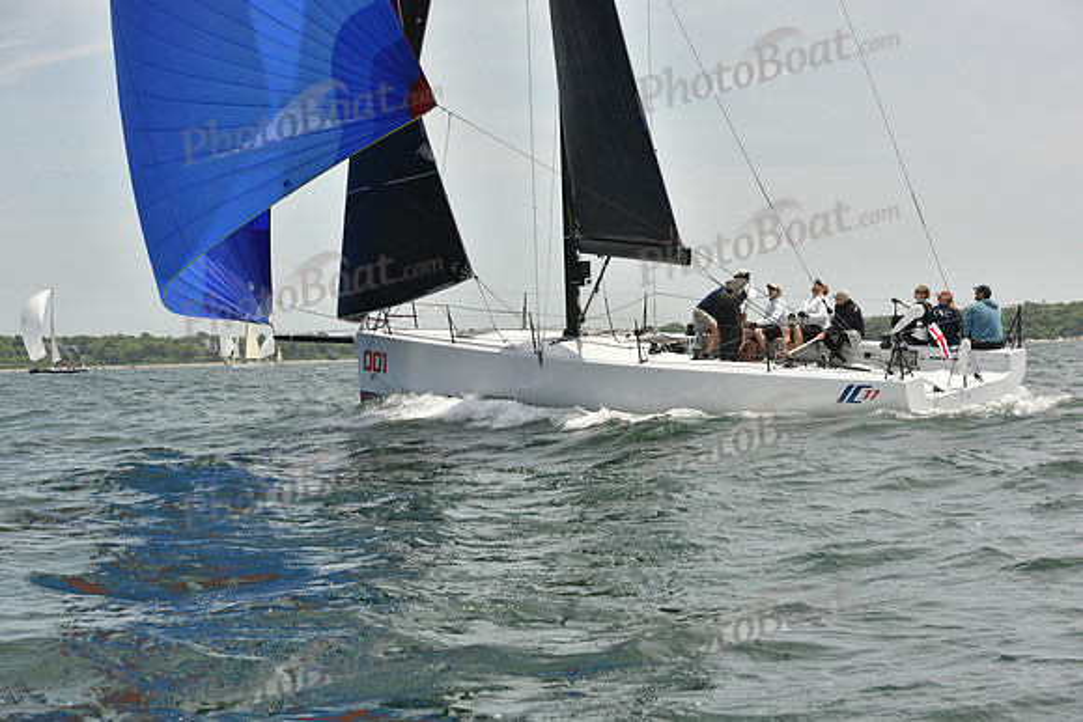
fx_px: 2106
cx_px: 542
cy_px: 361
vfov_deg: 19.5
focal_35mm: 70
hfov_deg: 28.8
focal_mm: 70
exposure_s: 1/1600
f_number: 9
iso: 400
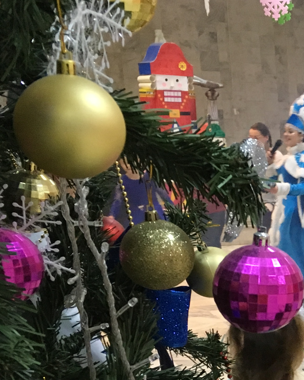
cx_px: 489
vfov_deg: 23.0
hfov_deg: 16.9
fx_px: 900
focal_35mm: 80
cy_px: 369
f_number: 2.2
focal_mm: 4.15
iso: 160
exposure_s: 1/33
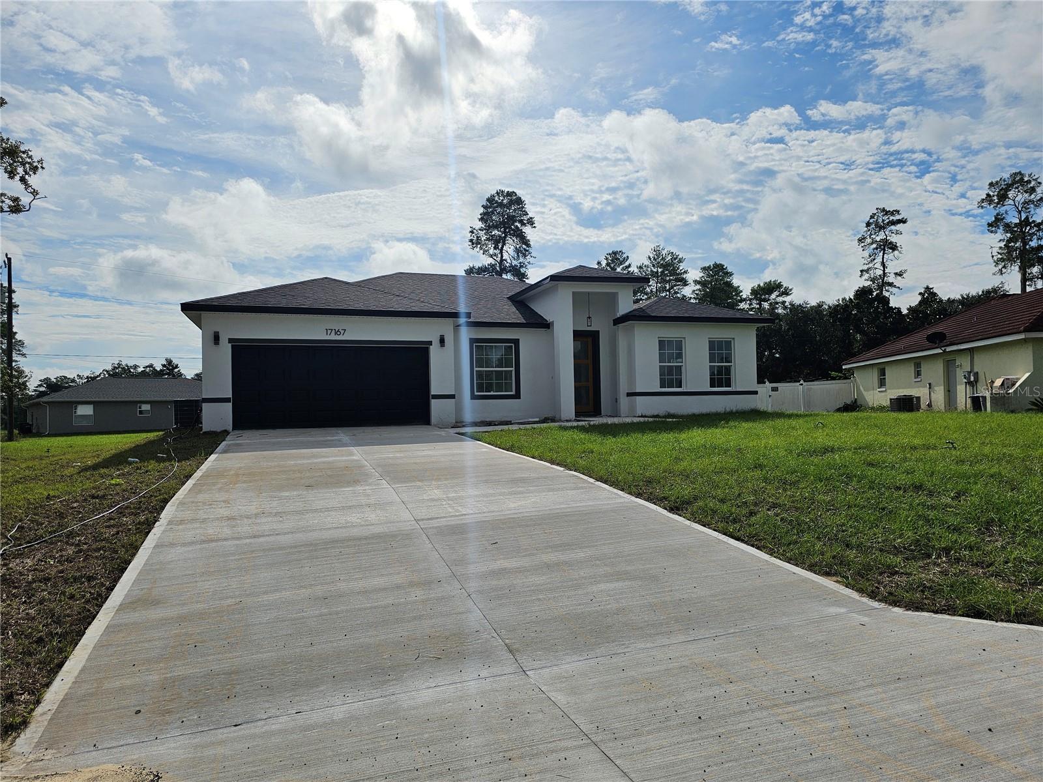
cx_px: 522
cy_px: 391
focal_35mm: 23
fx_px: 693
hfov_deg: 73.9
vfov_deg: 58.9
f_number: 1.7
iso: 10
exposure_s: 1/3309
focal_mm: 6.3
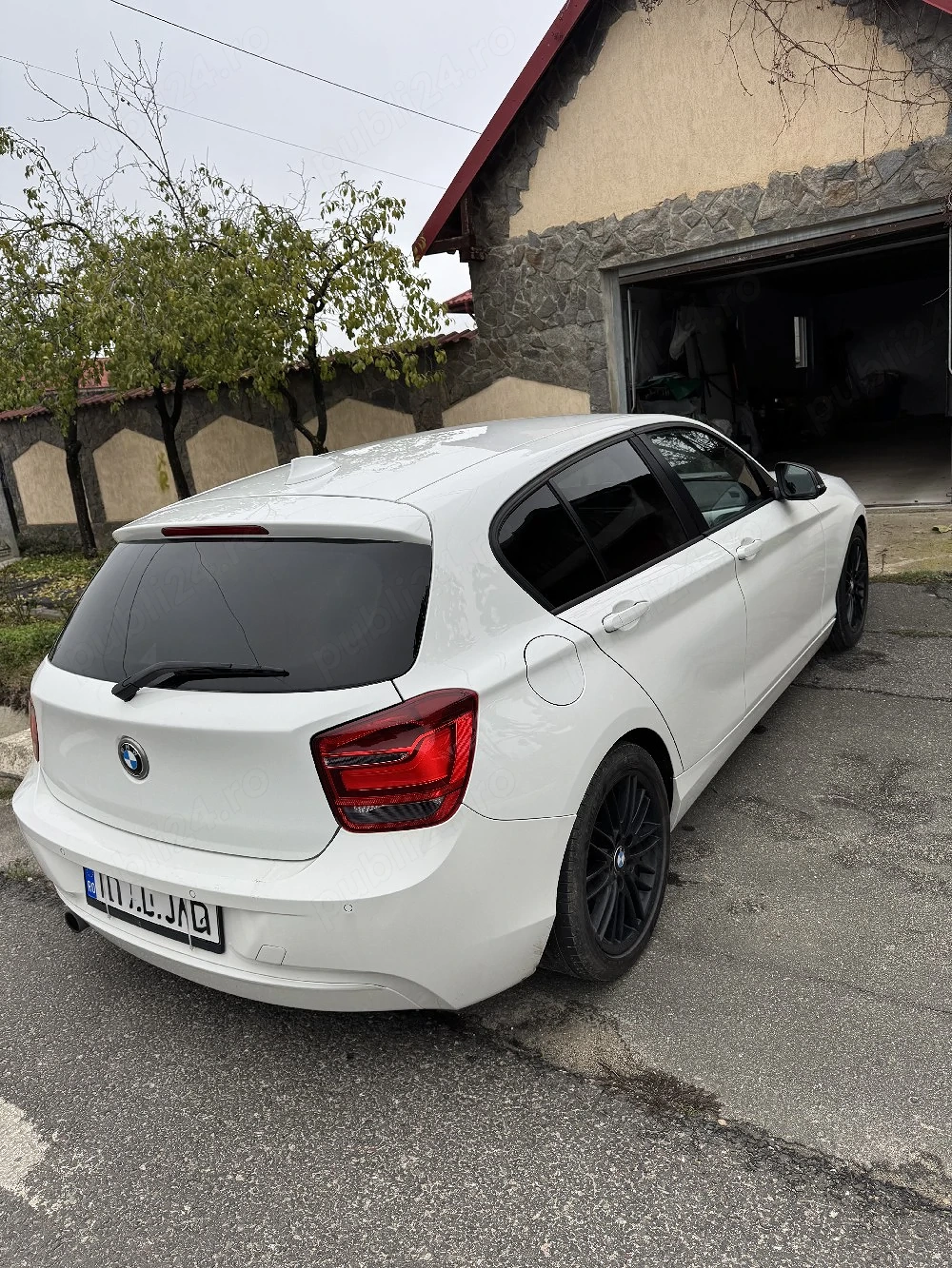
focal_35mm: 24
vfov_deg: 71.6
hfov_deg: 56.8
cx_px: 476
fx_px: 880
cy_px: 634
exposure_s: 1/385
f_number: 1.78
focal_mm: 6.76
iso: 80
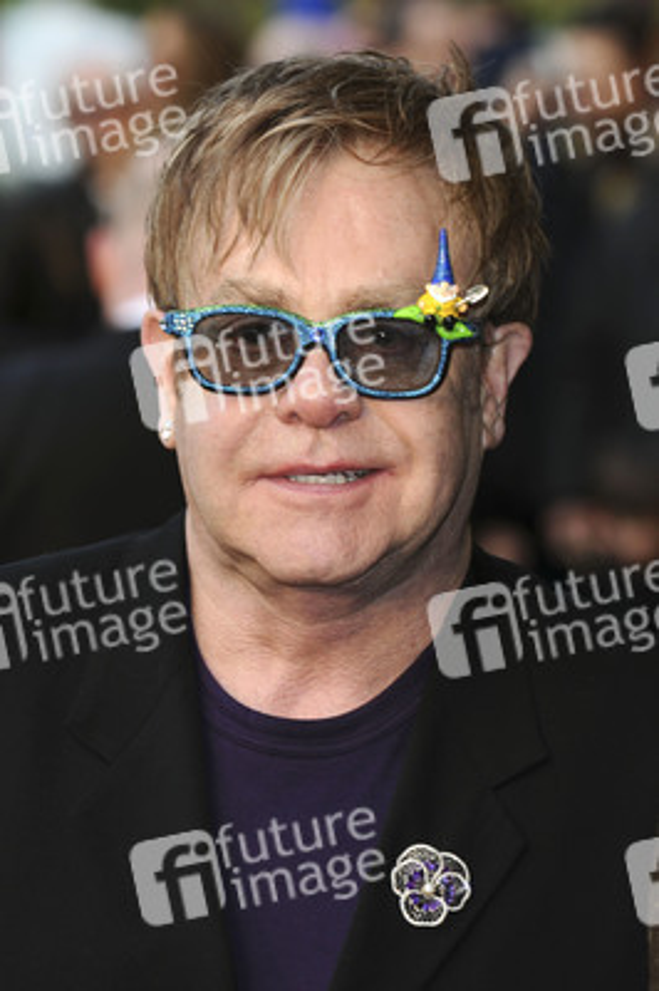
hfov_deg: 6.3
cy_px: 496
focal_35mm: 218
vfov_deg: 9.5
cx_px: 330
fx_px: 5982
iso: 200
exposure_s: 1/160
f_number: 5.6
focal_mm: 145
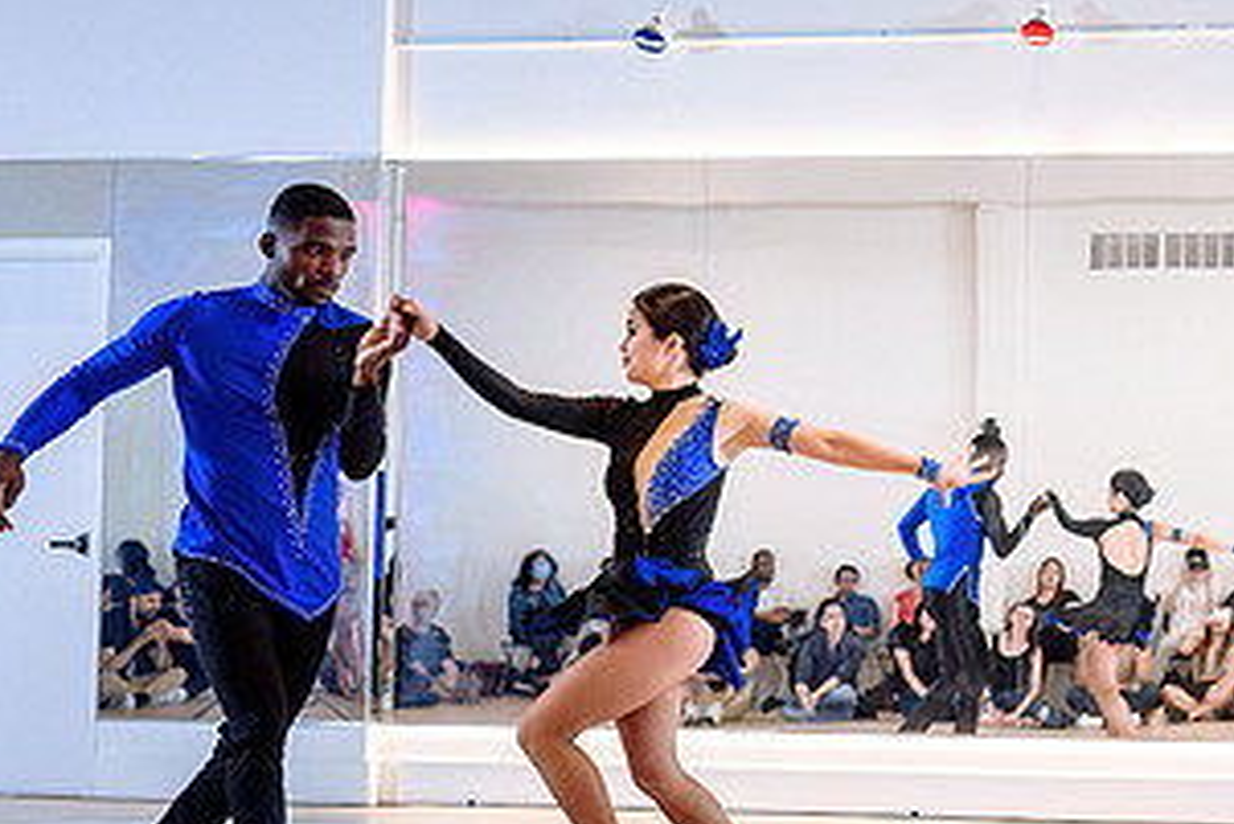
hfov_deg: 28.8
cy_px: 520
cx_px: 1269
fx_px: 2229
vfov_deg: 20.9
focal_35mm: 65
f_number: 2.8
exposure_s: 1/250
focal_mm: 30
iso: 1600
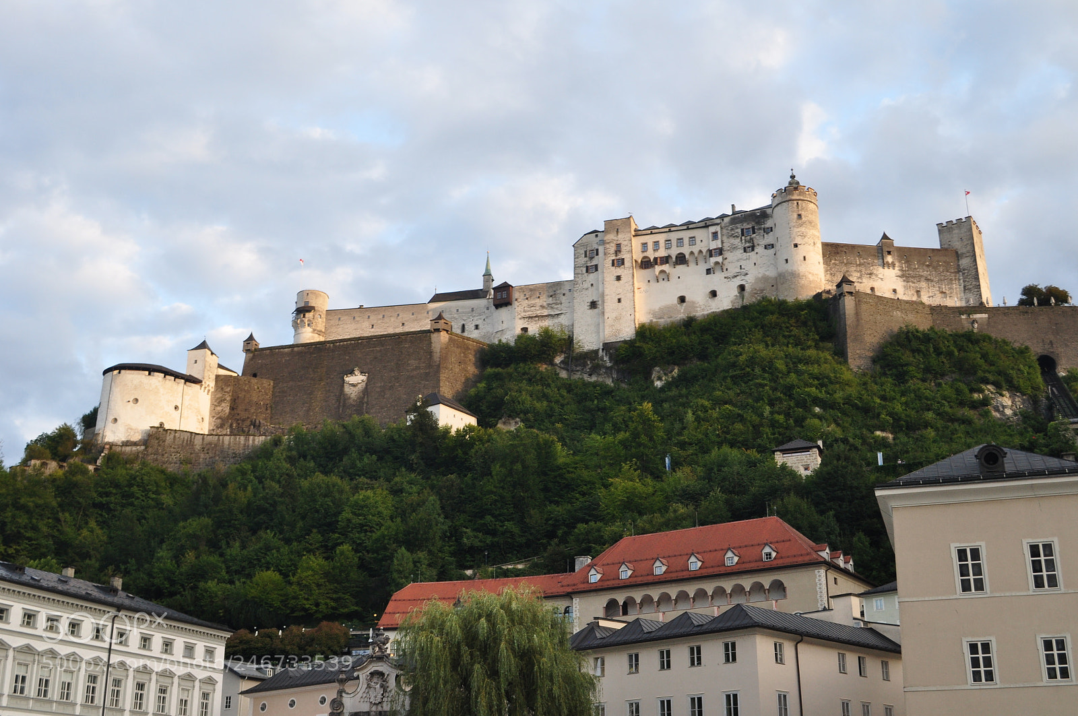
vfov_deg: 31.8
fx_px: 1256
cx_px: 539
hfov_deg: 46.4
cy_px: 358
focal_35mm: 42
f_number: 7.1
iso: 400
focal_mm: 28
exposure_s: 1/40
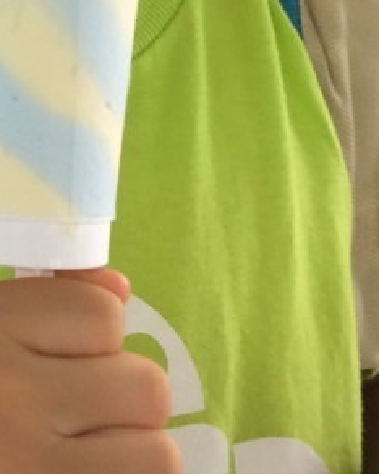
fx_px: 1390
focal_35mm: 99
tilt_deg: -9.4
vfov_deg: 17.7
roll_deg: +3.2
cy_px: -201
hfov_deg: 15.0
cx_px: -71
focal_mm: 4.15
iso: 64
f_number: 2.2
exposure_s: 1/30
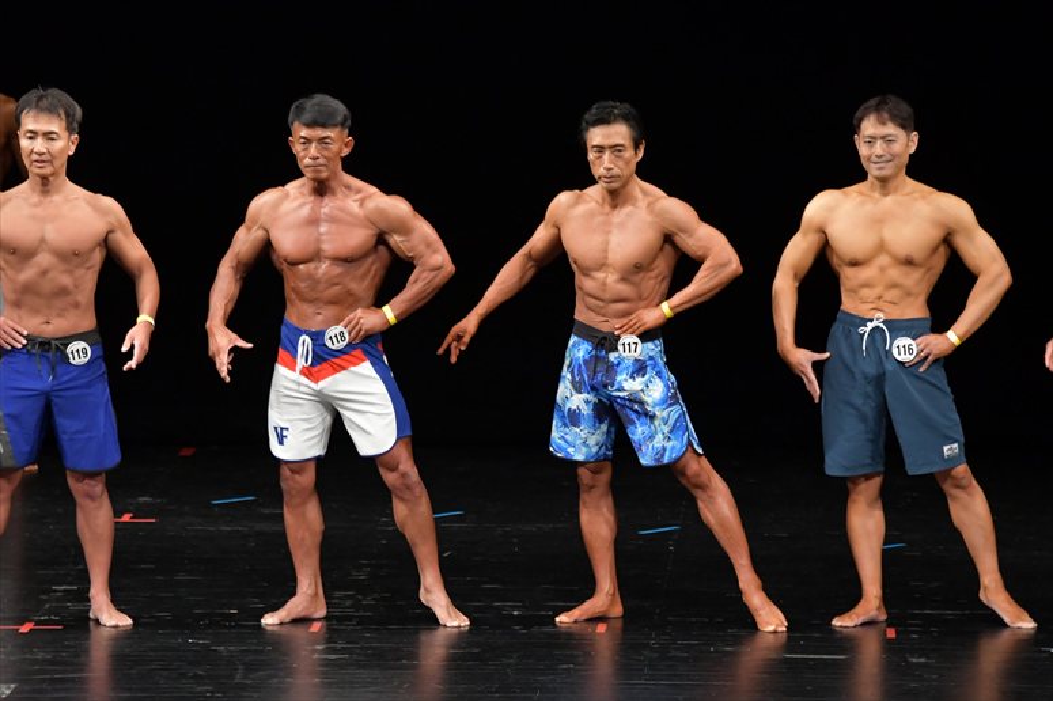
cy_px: 350
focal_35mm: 255
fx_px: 7455
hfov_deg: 8.1
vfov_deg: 5.4
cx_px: 526
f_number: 5.6
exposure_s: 1/400
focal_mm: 170
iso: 3200
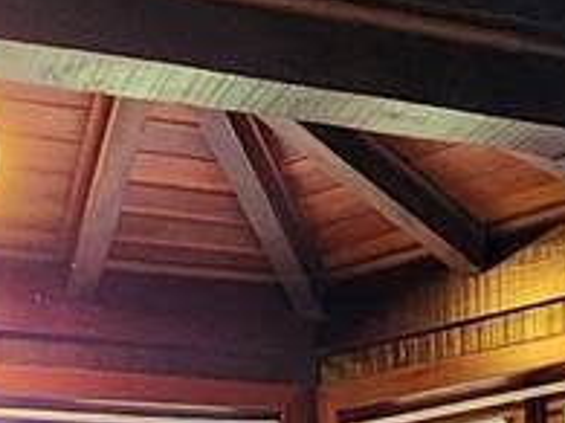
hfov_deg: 19.9
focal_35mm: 96
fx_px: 1566
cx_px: 562
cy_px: 808
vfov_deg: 13.5
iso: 400
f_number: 2.2
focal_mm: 2.2
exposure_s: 1/30
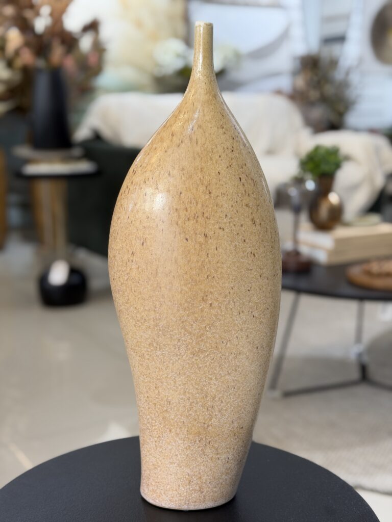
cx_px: 196
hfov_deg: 30.3
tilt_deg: -12.2
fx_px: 725
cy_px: 261
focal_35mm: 48
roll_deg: -0.6
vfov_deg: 39.7
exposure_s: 1/60
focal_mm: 6.76
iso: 80
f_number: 1.78
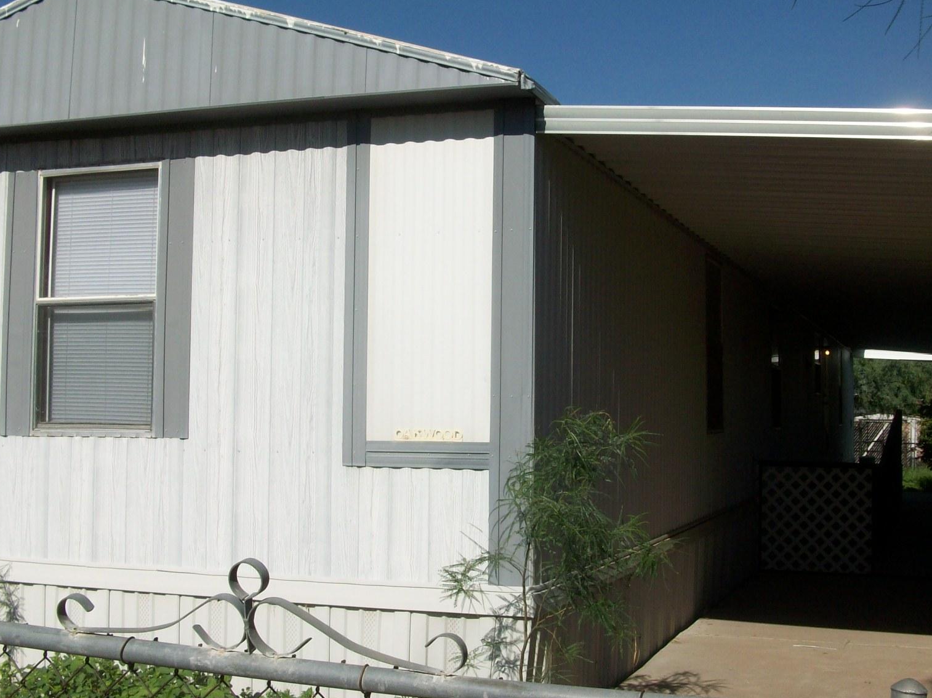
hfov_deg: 41.2
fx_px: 1238
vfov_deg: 31.4
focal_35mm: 46
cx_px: 523
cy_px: 256
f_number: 5.5
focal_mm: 5.7
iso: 64
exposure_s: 1/652
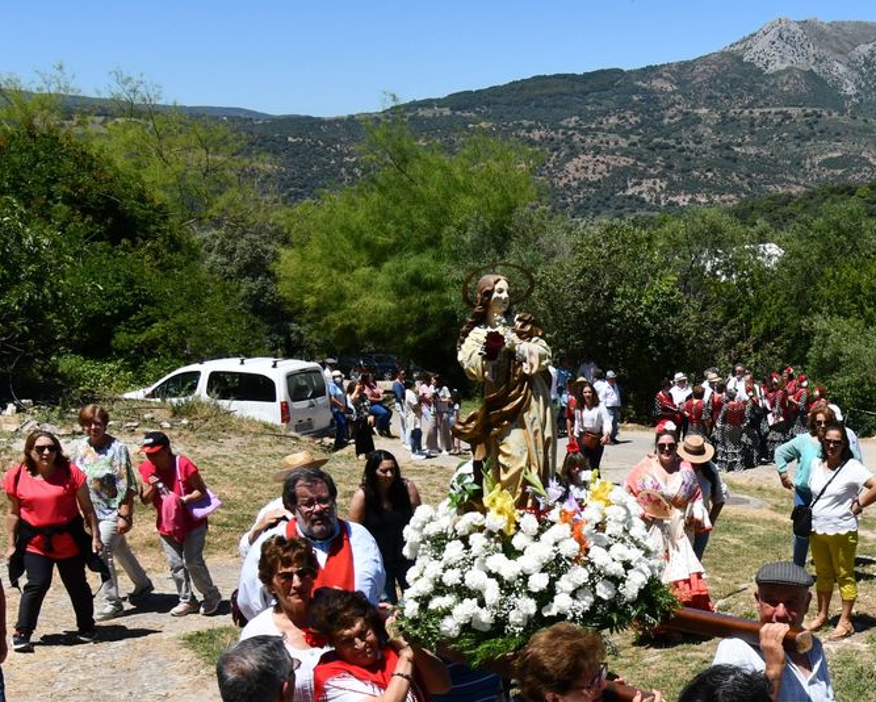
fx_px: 1400
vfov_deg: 27.6
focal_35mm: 54
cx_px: 796
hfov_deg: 32.9
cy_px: 549
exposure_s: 1/800
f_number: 14
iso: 500
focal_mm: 20
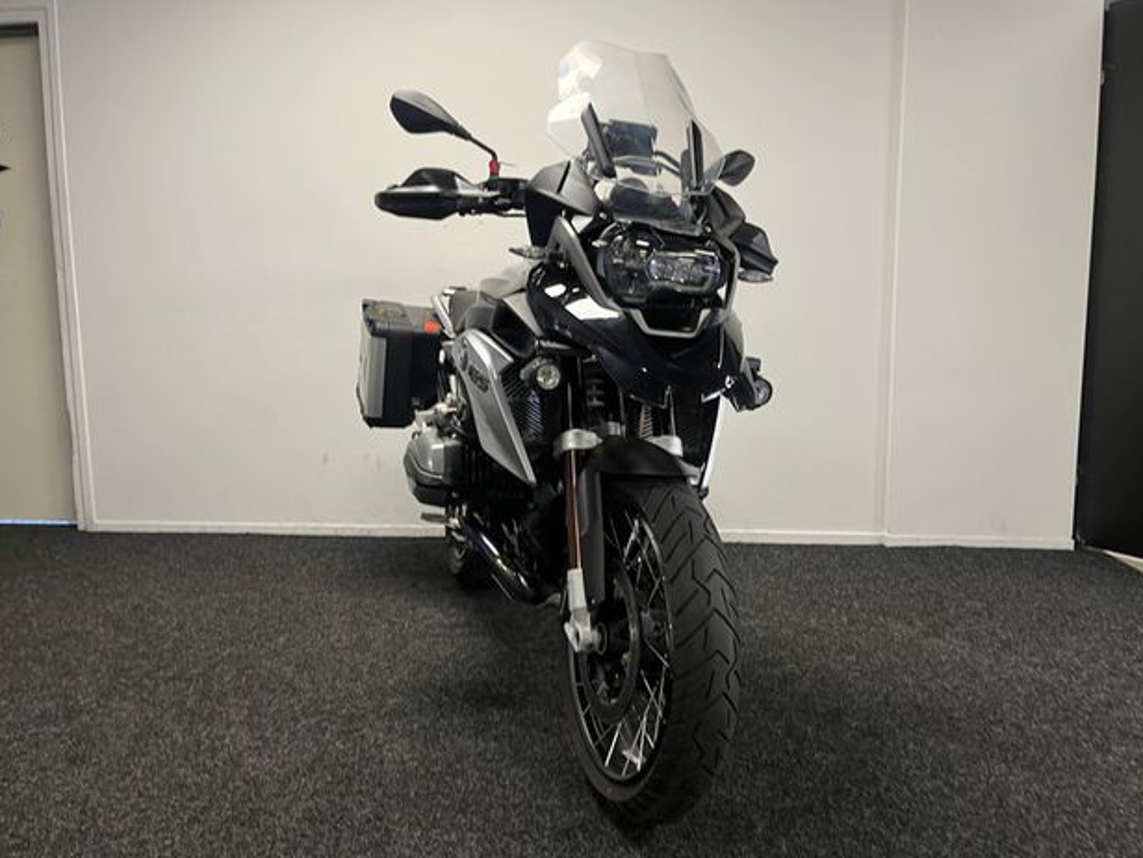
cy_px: 427
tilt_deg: -5.8
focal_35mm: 27
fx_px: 892
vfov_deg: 51.4
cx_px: 590
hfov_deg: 65.3
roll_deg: +2.4
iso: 80
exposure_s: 1/50
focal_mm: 5.1
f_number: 1.6
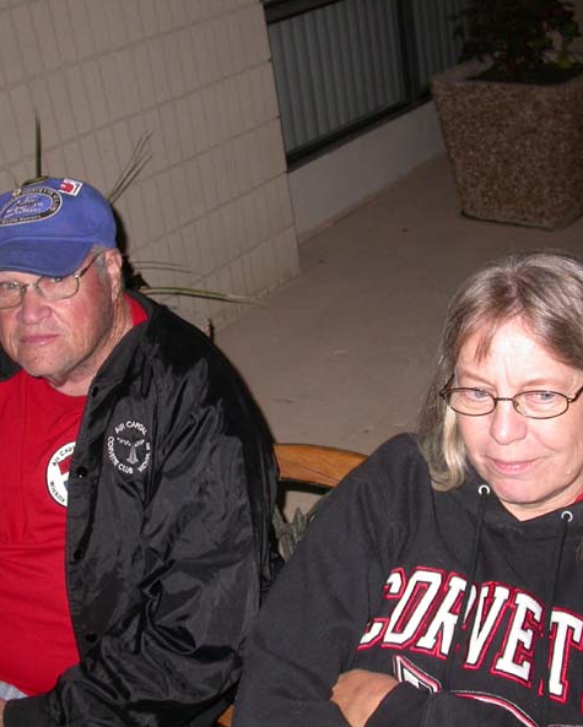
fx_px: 1078
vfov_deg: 37.3
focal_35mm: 50
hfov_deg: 30.2
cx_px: 250
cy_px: 360
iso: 100
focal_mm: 7.85
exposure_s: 1/60
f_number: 2.6
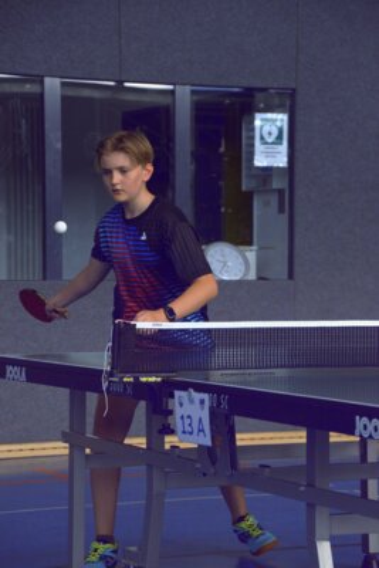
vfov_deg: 16.1
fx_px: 2012
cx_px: 190
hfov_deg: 10.8
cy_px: 284
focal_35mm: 128
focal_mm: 85
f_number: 5.6
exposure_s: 1/1250
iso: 3200
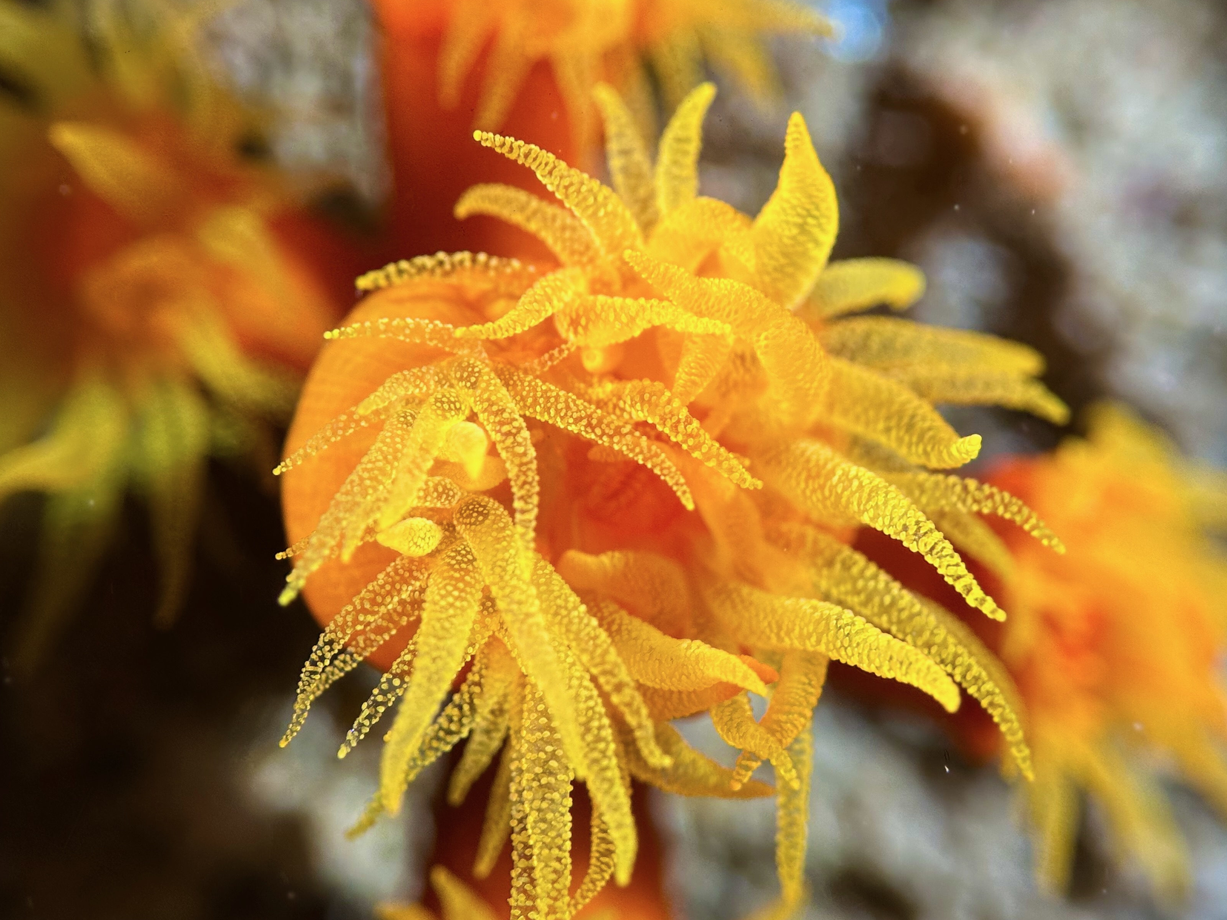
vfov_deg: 28.6
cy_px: 465
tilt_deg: -62.7
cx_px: 618
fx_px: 1808
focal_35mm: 51
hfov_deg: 37.5
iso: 64
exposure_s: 1/157
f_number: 1.78
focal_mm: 6.86
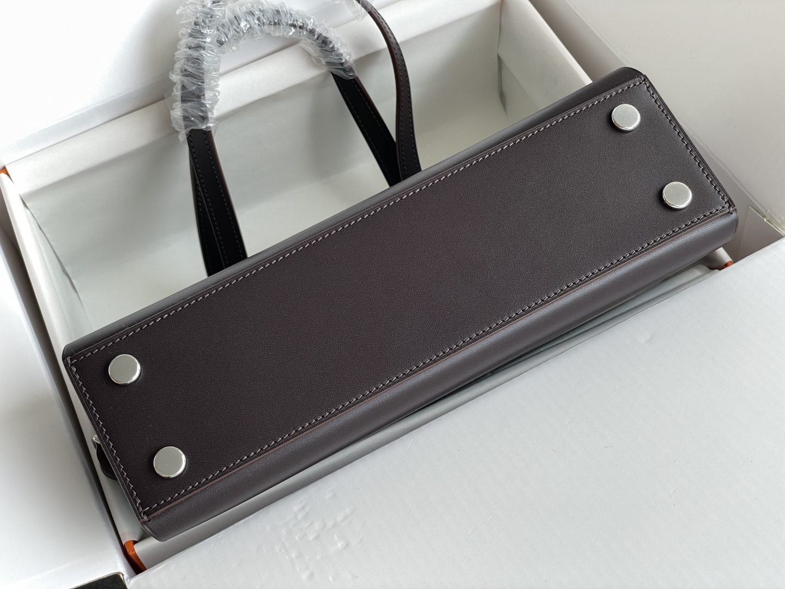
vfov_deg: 28.0
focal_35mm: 52
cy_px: 294
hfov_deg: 36.8
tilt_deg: -56.5
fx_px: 1179
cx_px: 392
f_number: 2
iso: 32
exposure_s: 1/99
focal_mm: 6
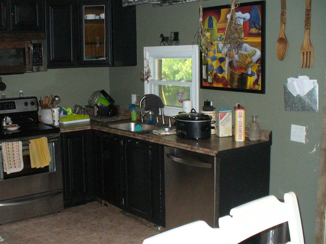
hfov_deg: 42.8
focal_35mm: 44
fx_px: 414
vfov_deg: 32.9
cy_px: 129
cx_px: 135
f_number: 2.8
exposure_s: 1/60
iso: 400
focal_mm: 6.1
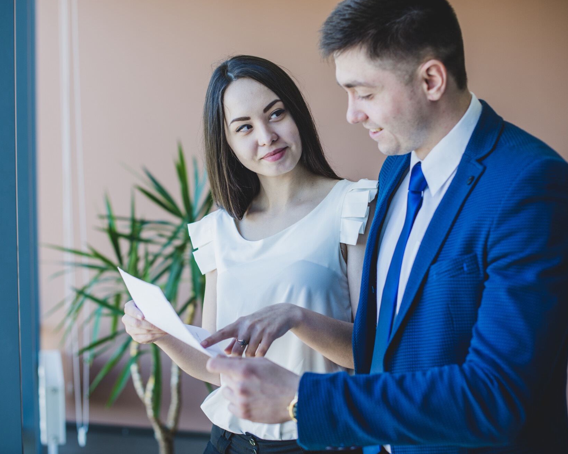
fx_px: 958
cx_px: 271
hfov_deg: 33.0
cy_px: 228
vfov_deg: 26.7
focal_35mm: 57
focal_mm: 50
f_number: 2.8
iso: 250
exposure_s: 1/160
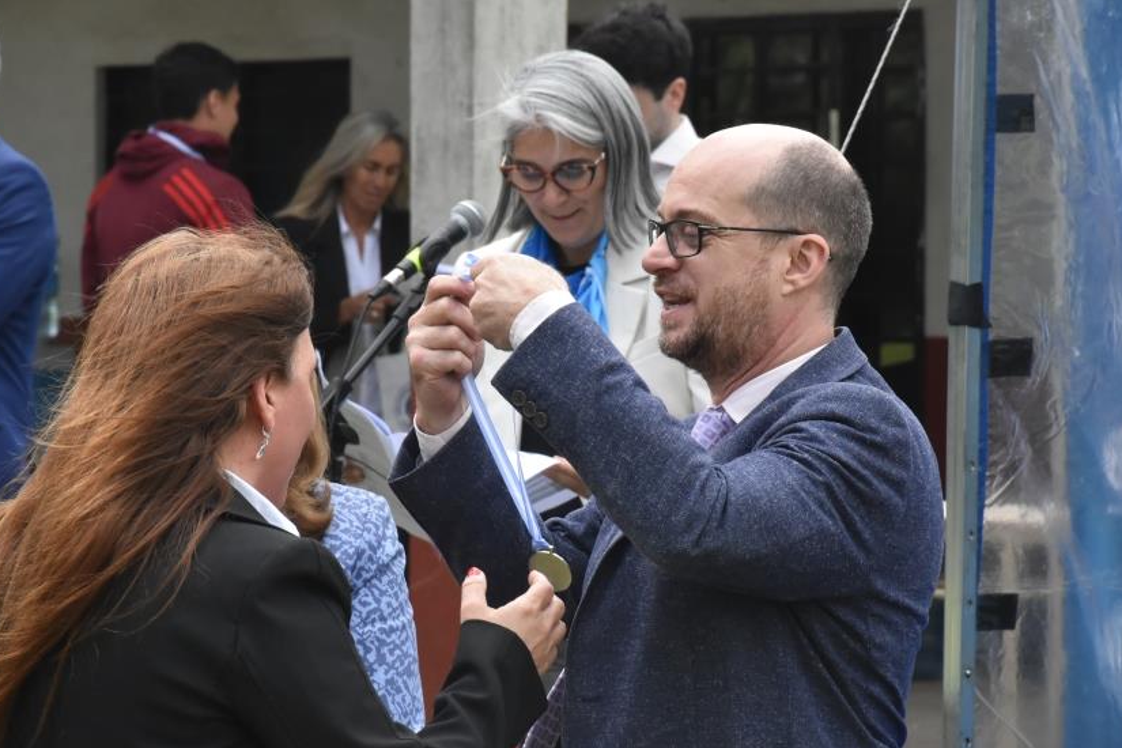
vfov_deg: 6.4
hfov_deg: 9.5
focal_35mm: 216
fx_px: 6731
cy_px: 463
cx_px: 570
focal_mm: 116
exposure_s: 1/640
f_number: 13
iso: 1600
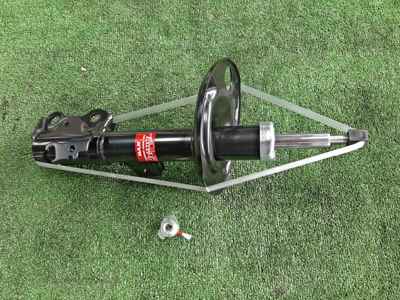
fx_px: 300
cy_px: 150
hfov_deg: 67.3
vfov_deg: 53.1
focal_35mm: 26
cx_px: 200
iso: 132
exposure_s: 1/50
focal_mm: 3.93
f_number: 1.7
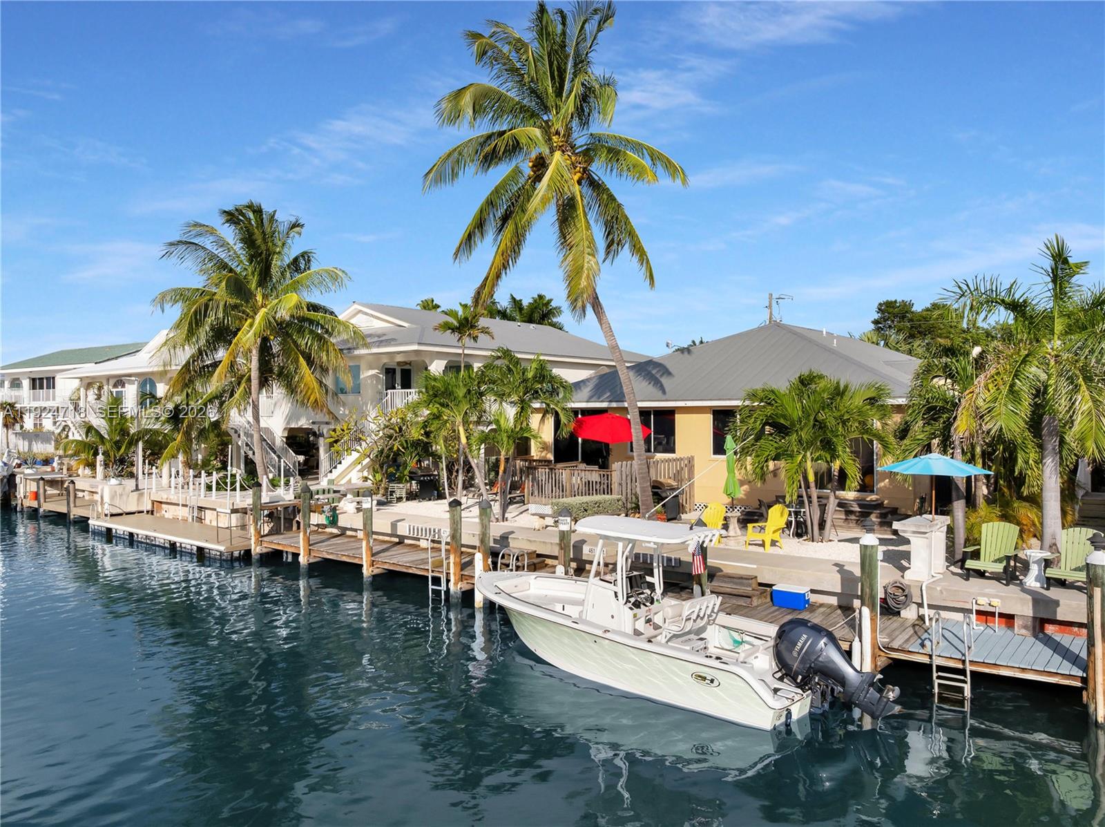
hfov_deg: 71.6
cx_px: 552
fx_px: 765
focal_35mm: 24
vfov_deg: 56.7
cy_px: 414
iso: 100
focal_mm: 12.29
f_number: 5.6
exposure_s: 1/80
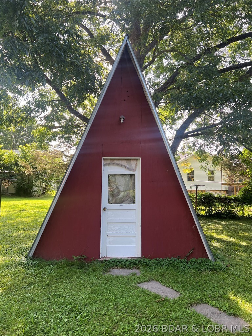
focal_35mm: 26
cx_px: 126
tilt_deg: +7.5
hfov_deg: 53.1
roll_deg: +0.6
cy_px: 168
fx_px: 252
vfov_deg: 67.3
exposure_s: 1/328
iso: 50
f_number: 1.5
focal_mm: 5.7
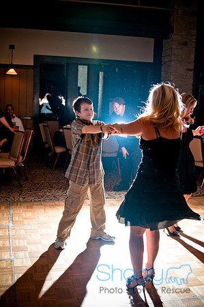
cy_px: 154
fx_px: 358
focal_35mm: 42
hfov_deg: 31.8
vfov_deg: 46.4
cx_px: 102
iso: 400
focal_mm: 28
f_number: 3.2
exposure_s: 1/200
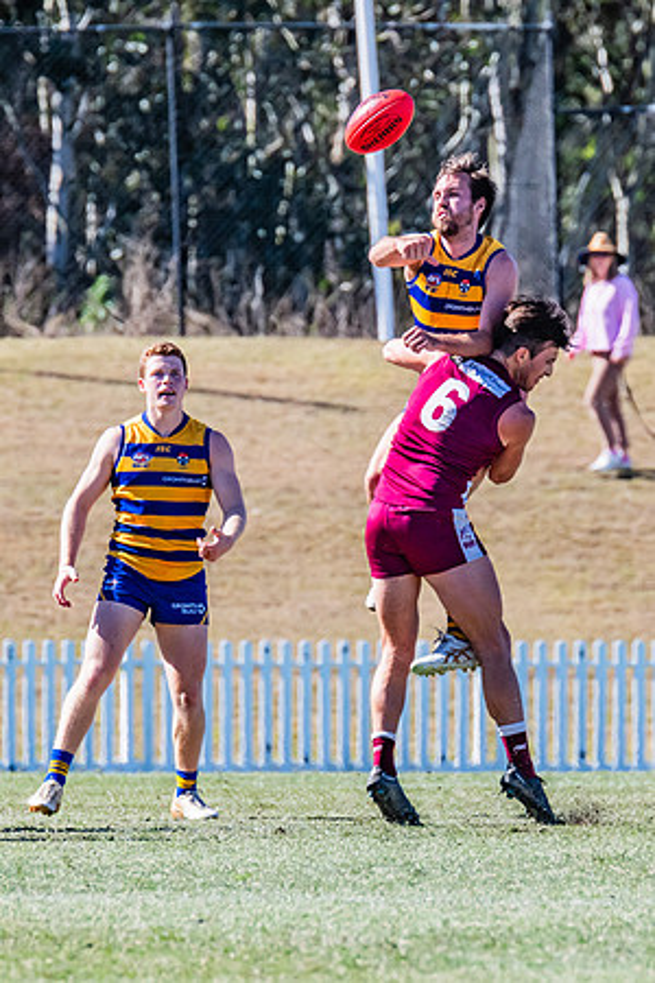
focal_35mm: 797
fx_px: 21741
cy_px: 461
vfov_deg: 2.6
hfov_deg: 1.7
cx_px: 511
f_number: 8
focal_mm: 420
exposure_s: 1/1600
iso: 800
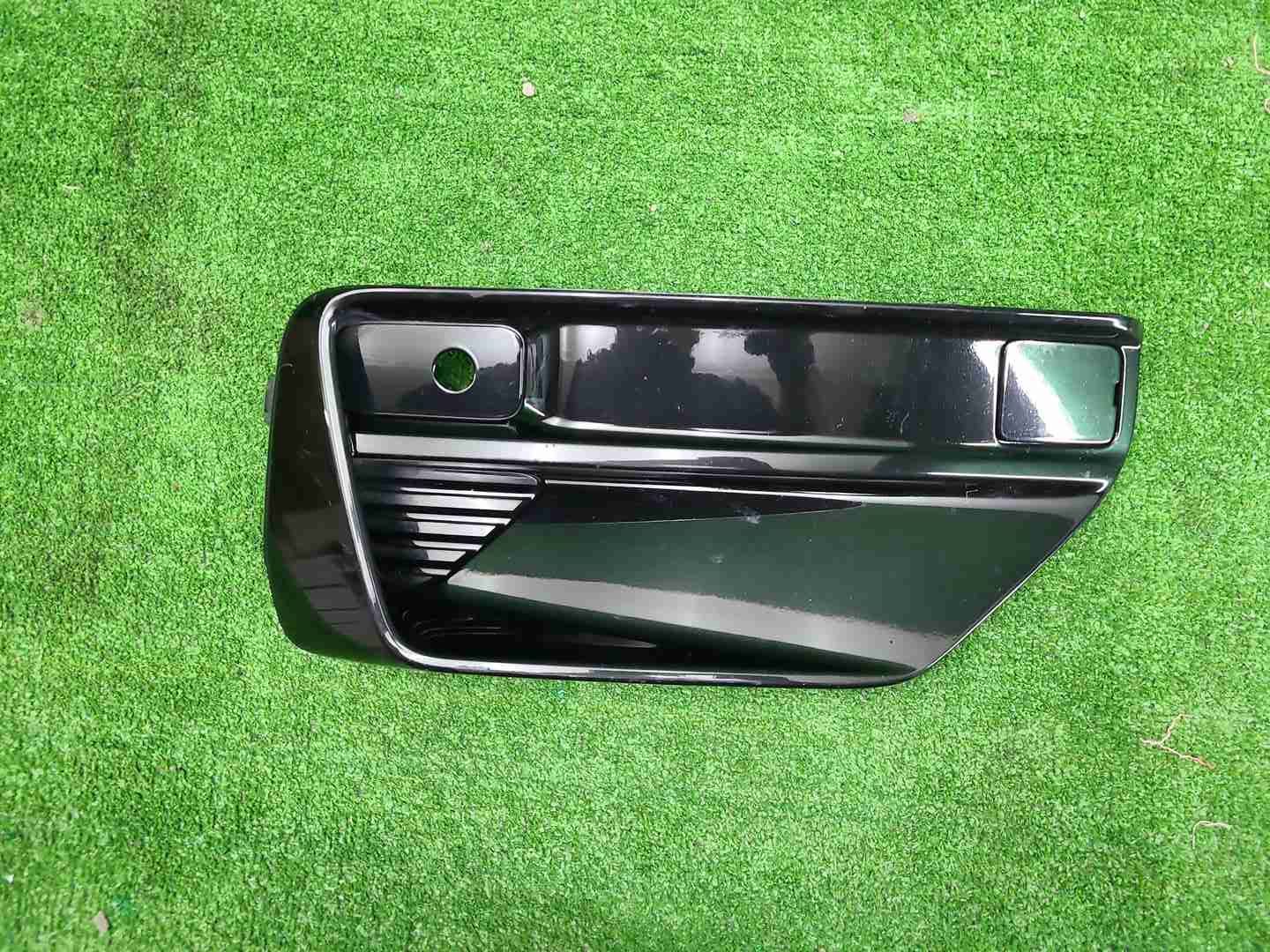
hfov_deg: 67.3
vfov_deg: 53.1
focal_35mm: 26
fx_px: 954
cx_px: 635
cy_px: 476
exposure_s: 1/50
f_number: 1.8
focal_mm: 5.4
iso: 462
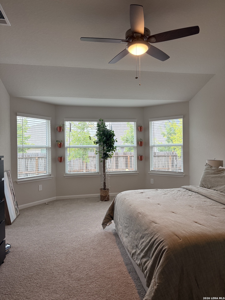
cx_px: 112
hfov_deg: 56.8
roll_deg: +1.0
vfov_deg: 71.6
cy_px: 150
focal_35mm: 24
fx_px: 208
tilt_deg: -0.1
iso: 125
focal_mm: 6.76
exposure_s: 1/231
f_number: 1.78
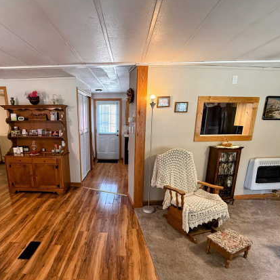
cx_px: 112
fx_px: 183
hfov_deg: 74.0
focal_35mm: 20
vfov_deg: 74.4
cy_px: 161
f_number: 2.2
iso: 500
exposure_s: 1/120
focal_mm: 2.22
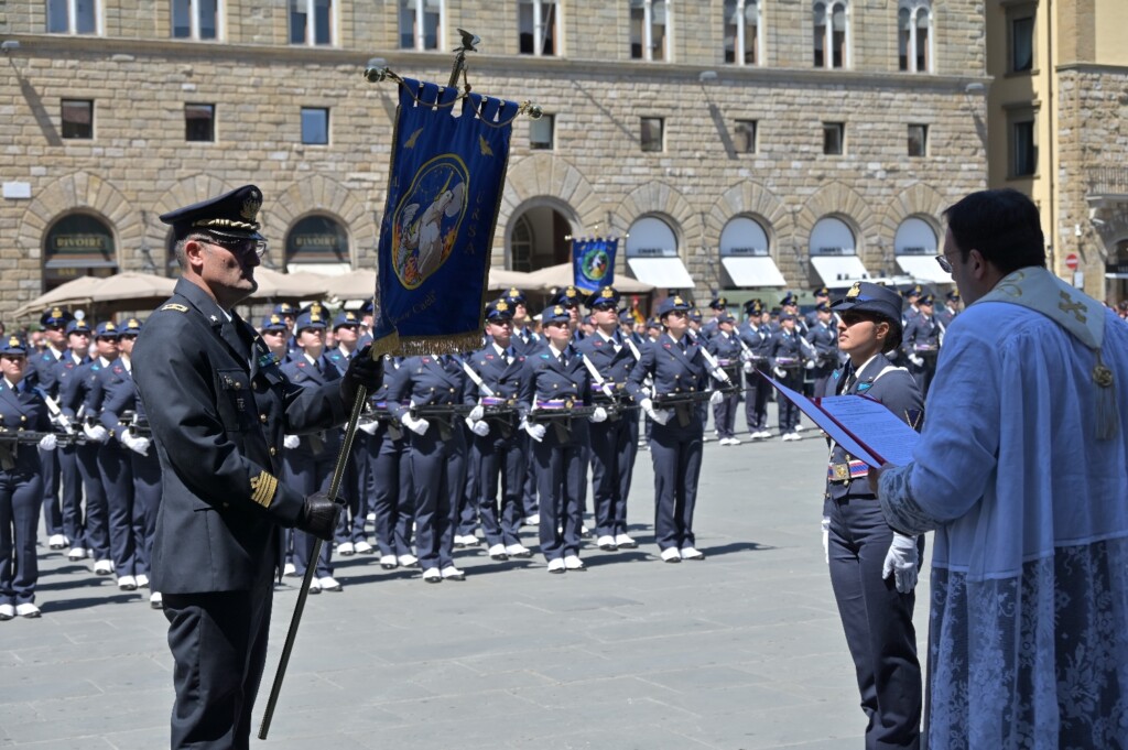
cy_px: 375
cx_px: 564
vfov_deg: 22.6
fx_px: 1878
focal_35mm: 60
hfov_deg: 33.4
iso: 200
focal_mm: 60
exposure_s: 1/1000
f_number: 6
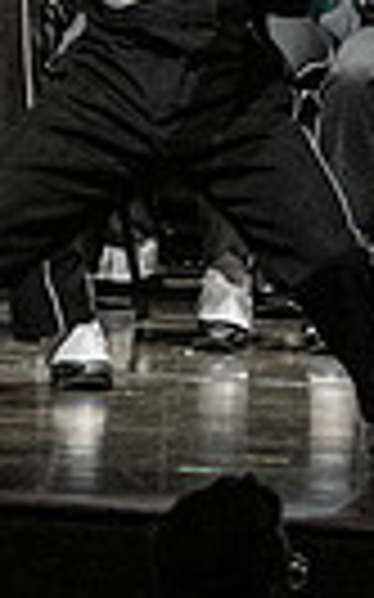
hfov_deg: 1.4
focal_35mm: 936
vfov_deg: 2.2
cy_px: -220
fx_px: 15281
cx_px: -171
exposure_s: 1/500
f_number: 4
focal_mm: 140
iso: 4000
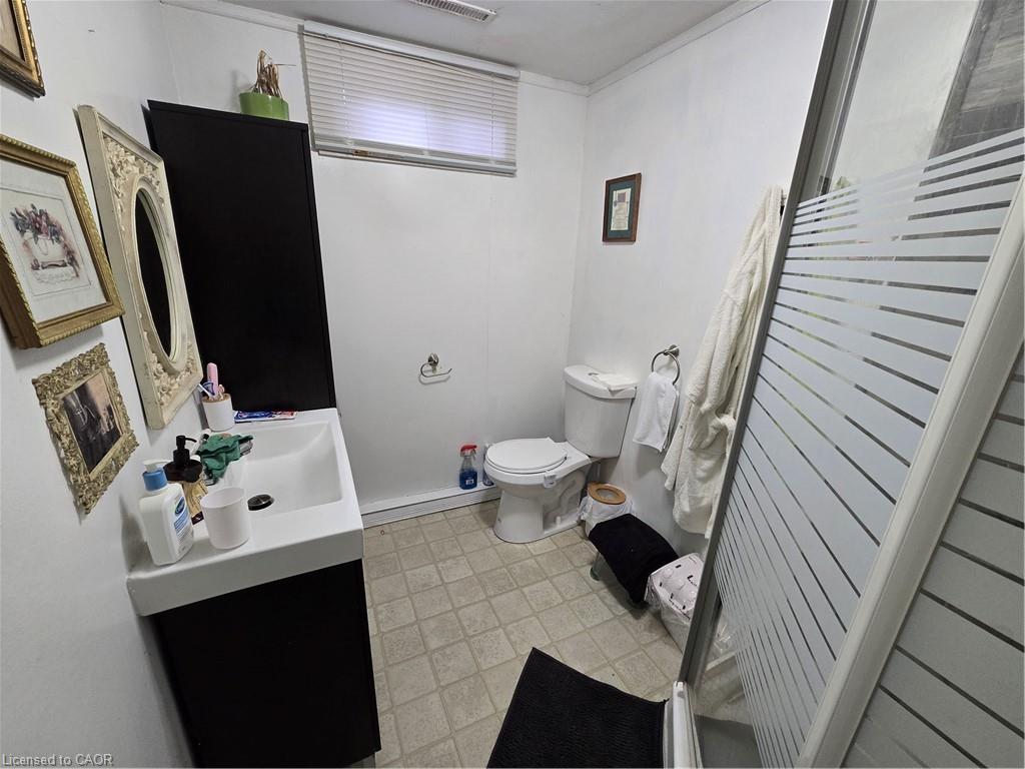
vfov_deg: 89.9
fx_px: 385
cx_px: 512
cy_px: 384
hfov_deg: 106.2
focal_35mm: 13
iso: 250
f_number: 2.2
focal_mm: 2.2
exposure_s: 1/60
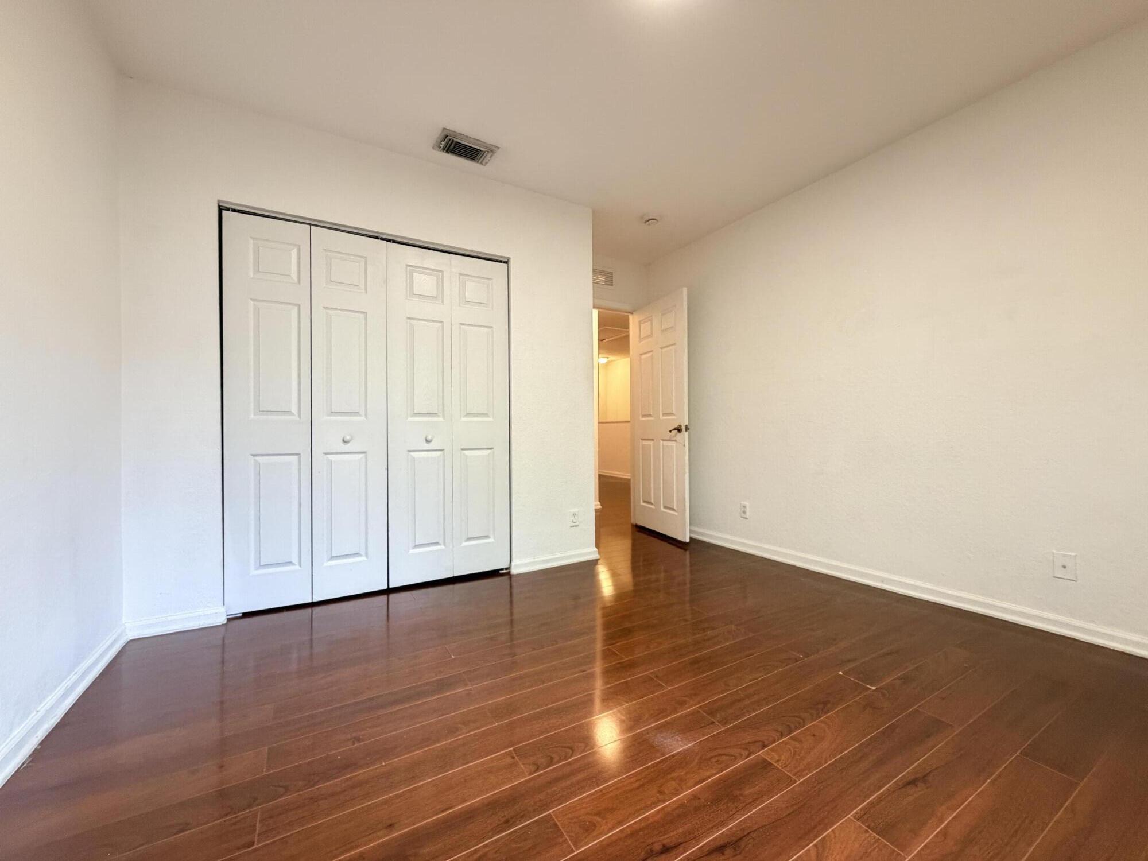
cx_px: 574
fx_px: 464
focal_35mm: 14
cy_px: 430
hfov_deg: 102.1
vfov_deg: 85.7
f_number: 2.2
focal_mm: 2.22
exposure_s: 1/60
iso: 400
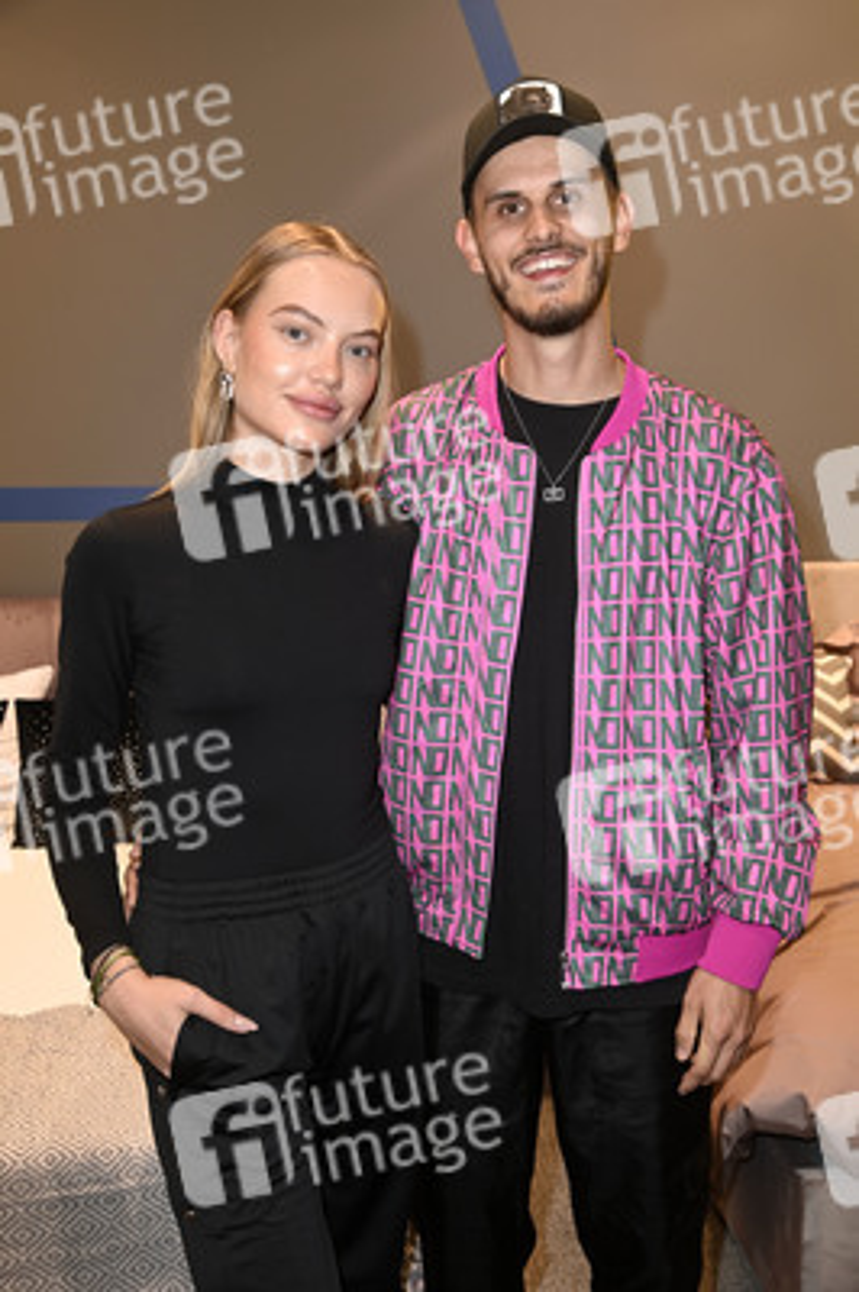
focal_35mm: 36
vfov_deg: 53.2
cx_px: 430
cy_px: 646
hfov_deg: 36.8
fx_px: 1291
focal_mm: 36
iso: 1250
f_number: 5.6
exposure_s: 1/50
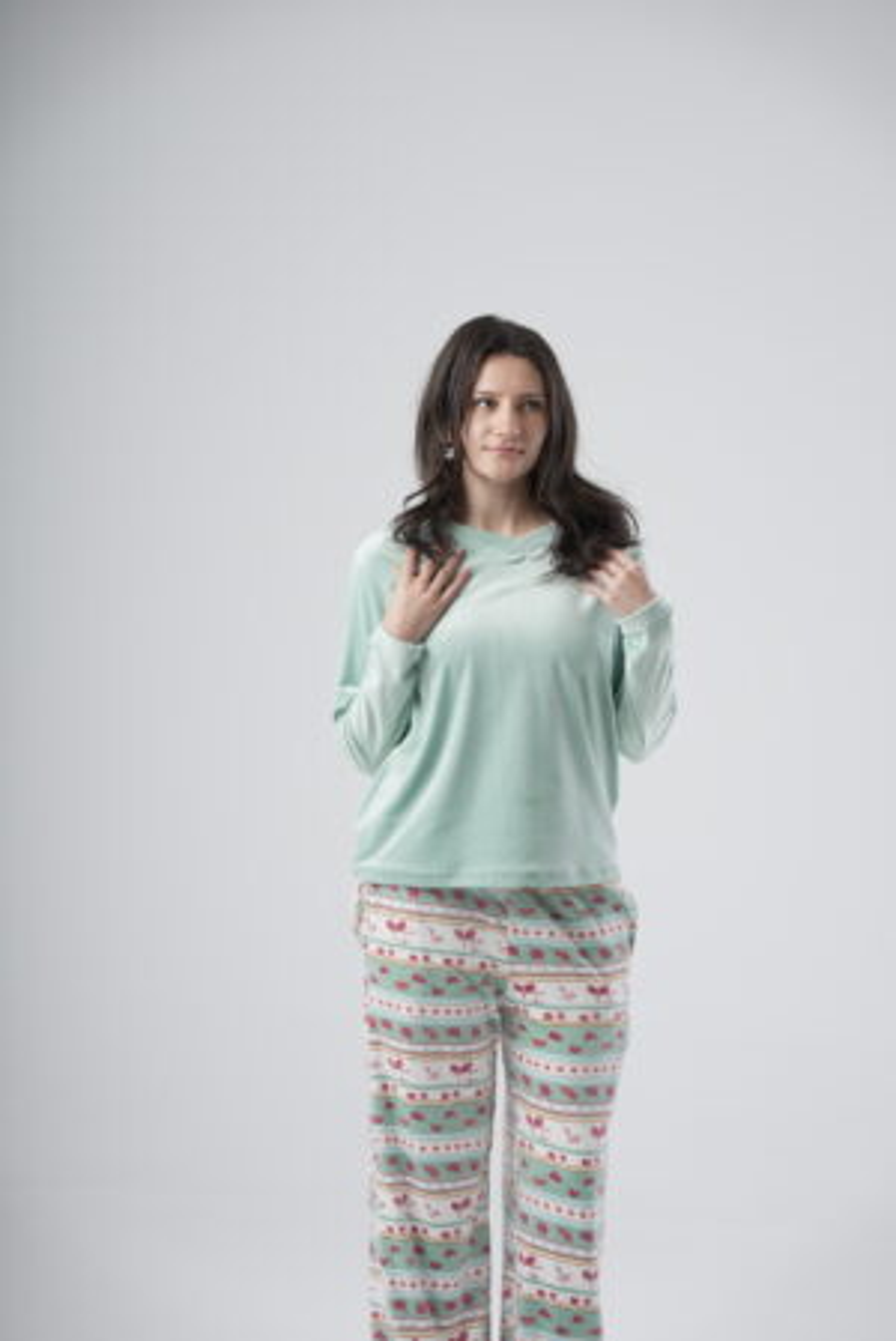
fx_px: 3168
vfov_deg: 23.9
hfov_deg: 16.1
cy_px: 670
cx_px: 448
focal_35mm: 85
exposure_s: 1/160
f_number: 4.5
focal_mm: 85
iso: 100
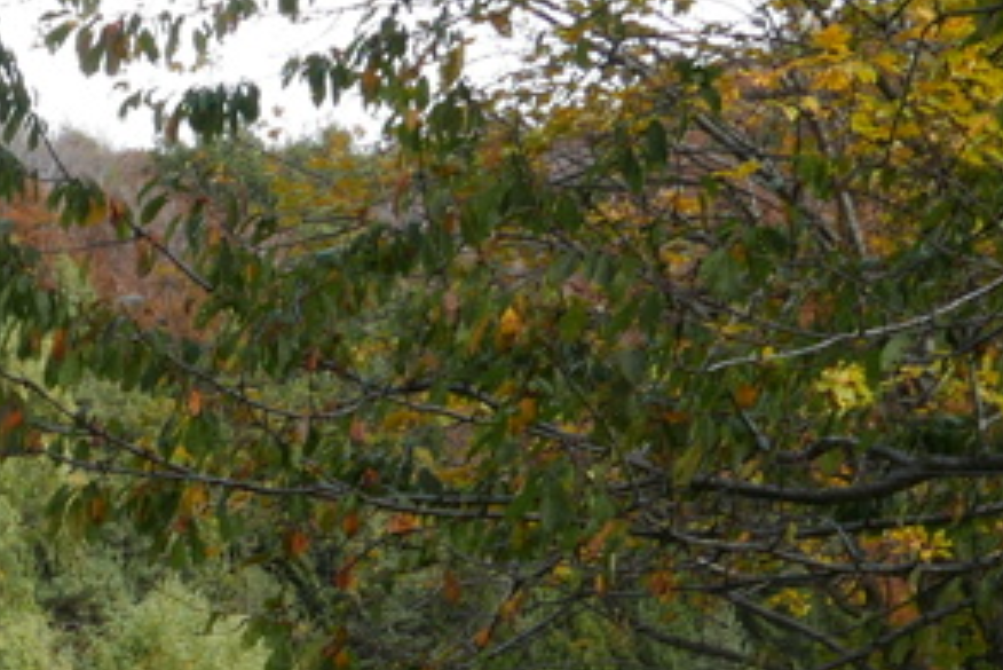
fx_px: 3317
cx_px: -534
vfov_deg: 11.0
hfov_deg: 15.7
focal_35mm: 119
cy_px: 1093
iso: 200
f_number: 5.6
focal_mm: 13
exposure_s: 1/200
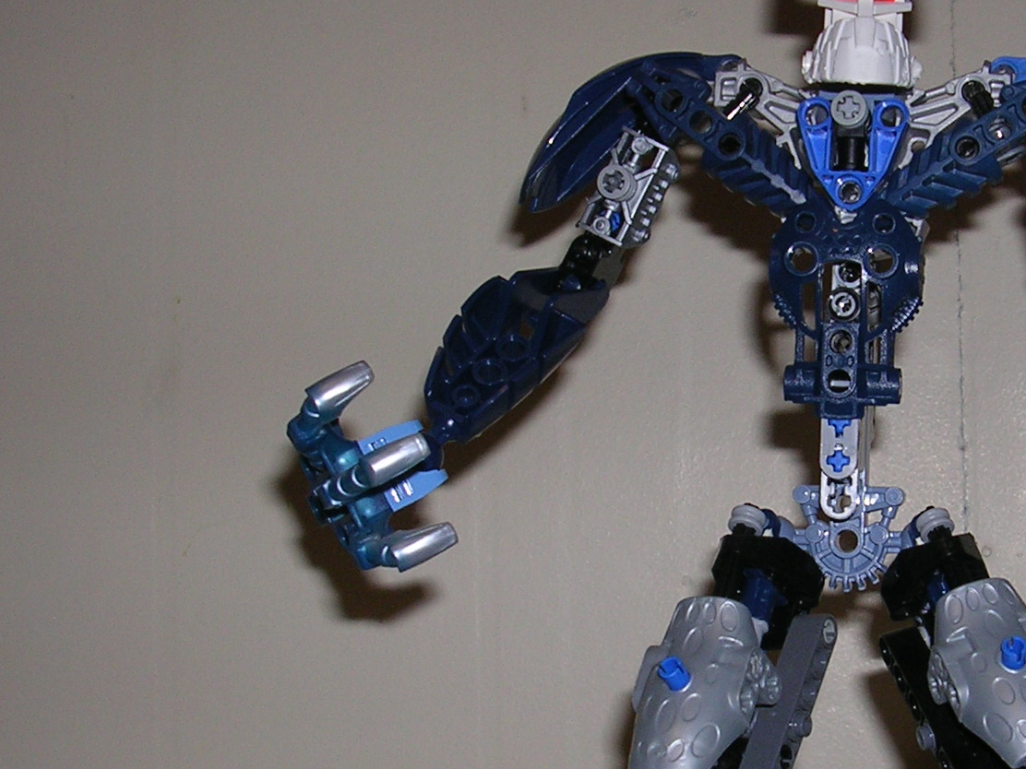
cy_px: 460
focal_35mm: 70
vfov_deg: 21.0
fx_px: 2075
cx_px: 812
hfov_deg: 27.3
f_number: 2.8
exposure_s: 1/60.1
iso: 50
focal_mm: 5.8
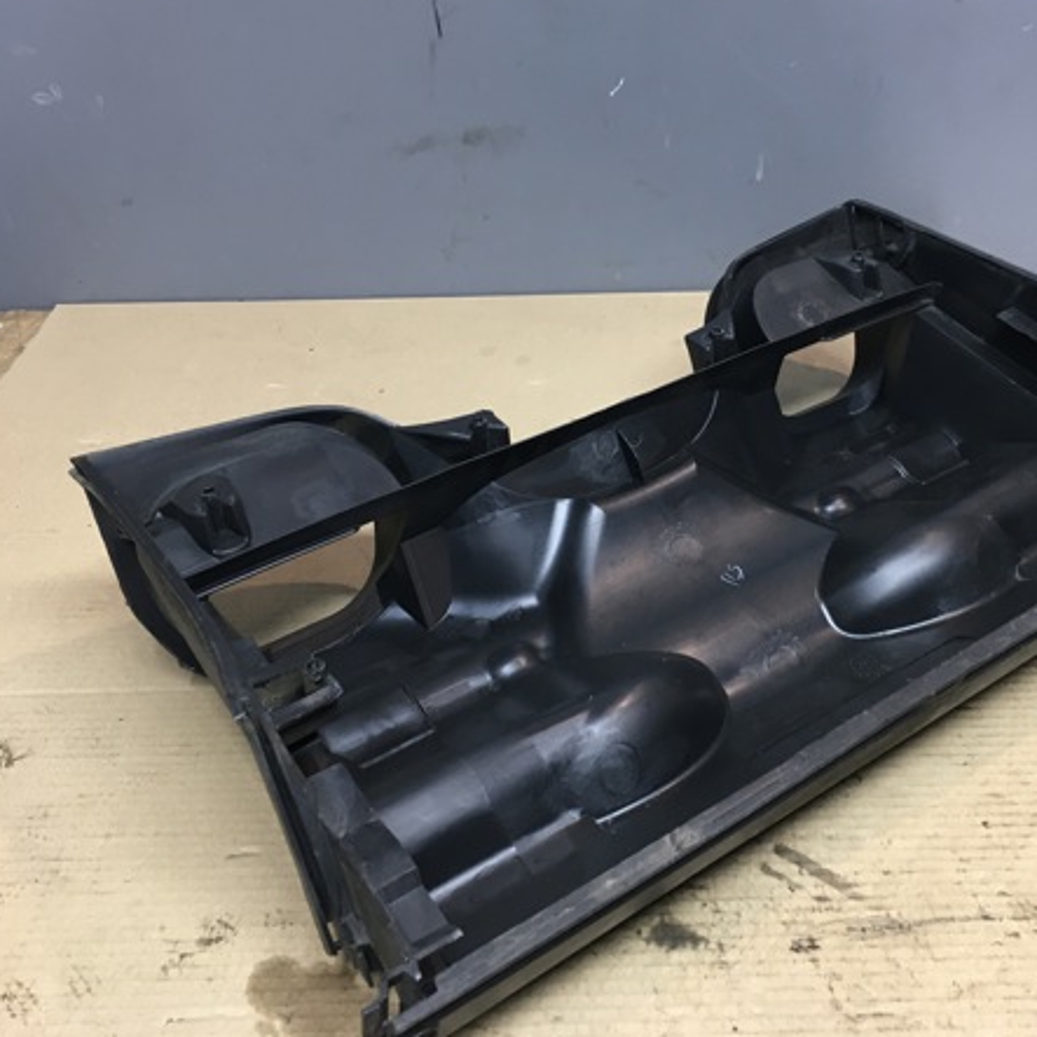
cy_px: 488
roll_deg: -0.2
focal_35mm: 37
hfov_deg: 44.6
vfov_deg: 44.9
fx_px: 1254
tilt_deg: -33.5
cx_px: 644
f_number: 2.2
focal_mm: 4.15
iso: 100
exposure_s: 1/33
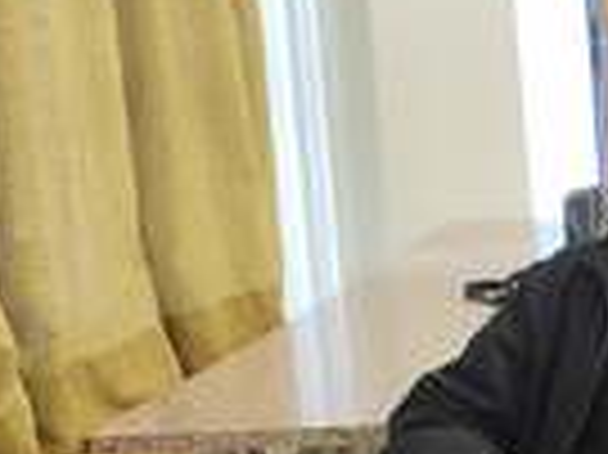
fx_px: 2088
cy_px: 182
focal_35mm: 119
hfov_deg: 14.1
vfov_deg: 12.4
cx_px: 1193
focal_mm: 6.14
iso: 200
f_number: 1.65
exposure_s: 1/50
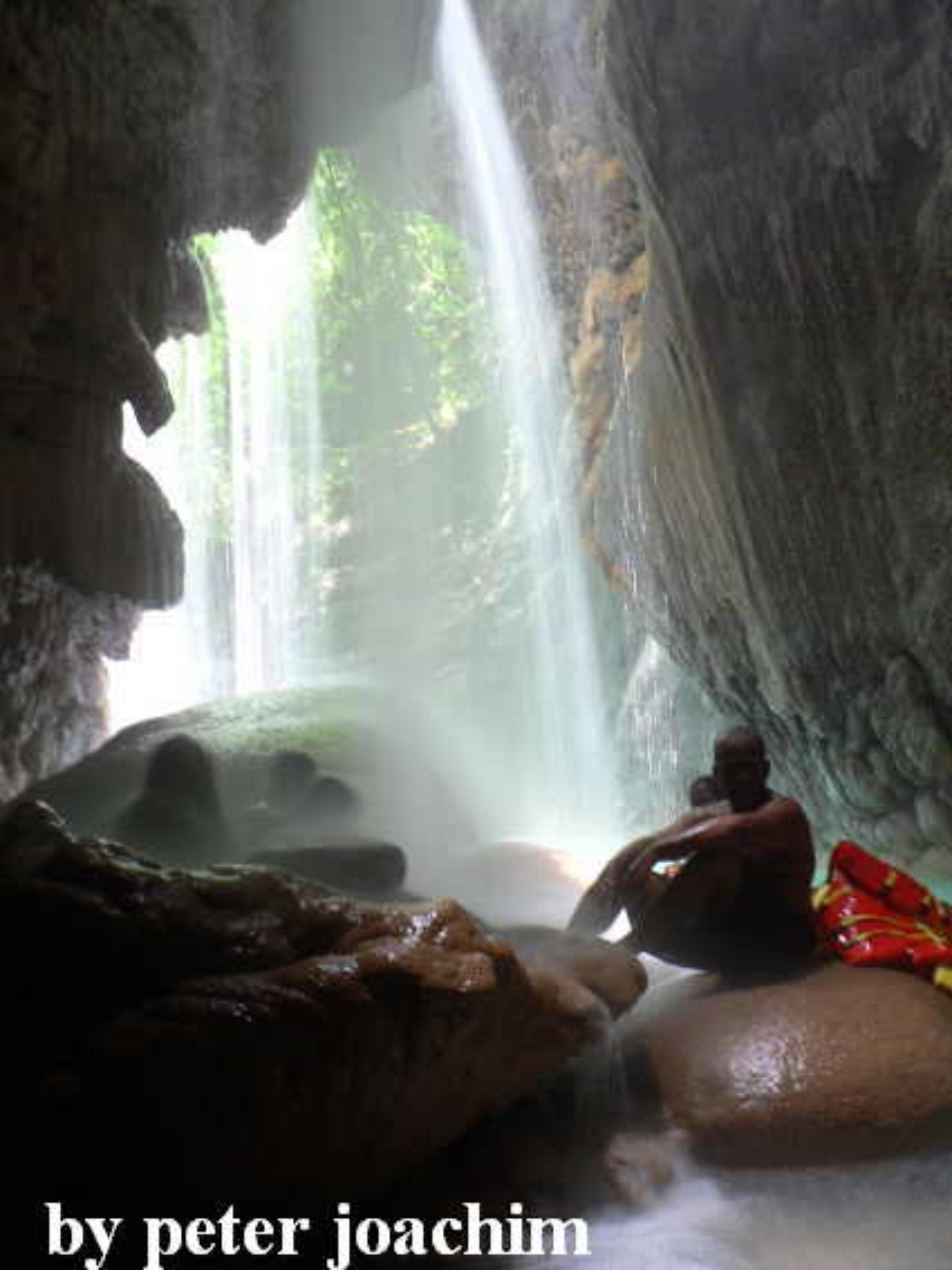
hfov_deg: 40.7
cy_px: 635
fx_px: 1284
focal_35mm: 35
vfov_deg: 52.6
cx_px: 476
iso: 100
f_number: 2.8
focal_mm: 6
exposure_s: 1/2.5
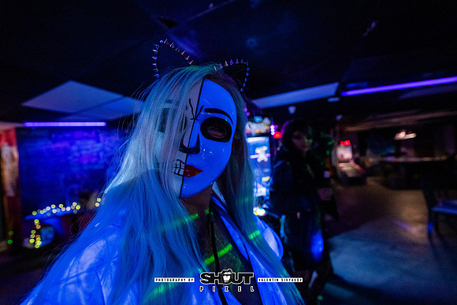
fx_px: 178
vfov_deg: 81.2
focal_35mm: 14
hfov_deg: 104.2
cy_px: 152
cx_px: 228
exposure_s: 1/200
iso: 3200
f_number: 2.8
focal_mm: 14
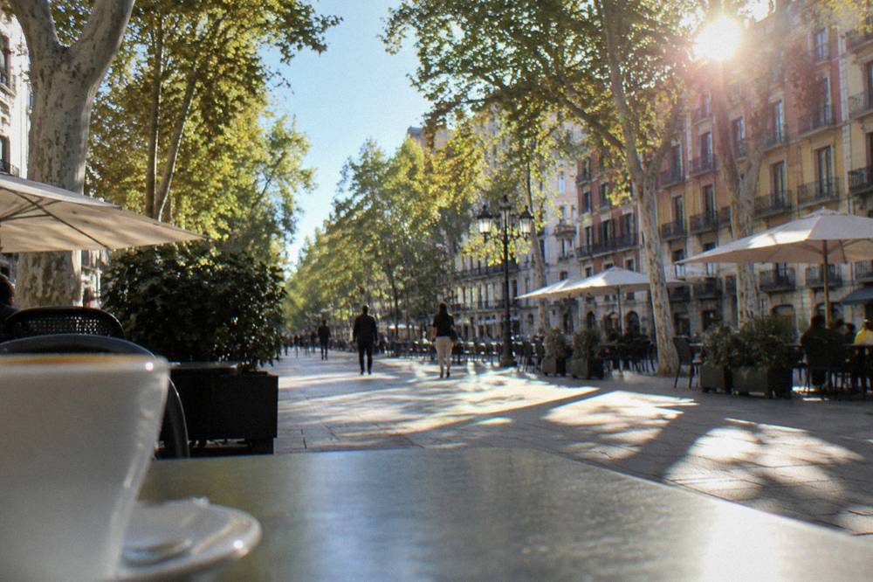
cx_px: 436
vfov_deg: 33.4
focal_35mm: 40
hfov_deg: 48.5
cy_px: 291
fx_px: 970
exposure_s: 1/100
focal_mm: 40
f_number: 11
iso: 200
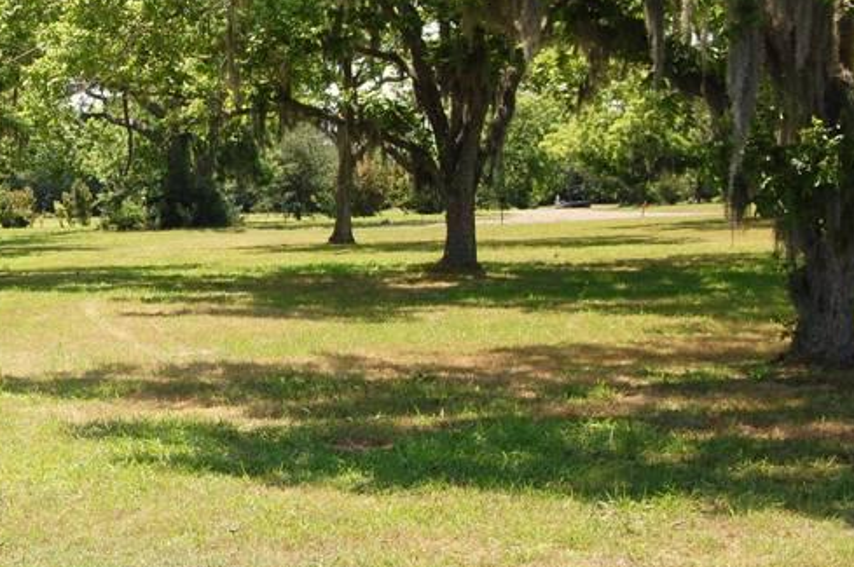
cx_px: 119
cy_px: 223
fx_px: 1967
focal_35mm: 83
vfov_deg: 16.4
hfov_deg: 24.0
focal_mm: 30
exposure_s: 1/250
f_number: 10
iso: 360
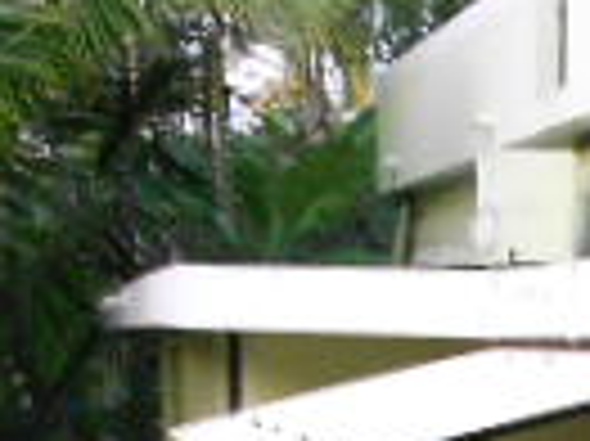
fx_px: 2163
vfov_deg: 10.6
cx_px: 788
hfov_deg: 14.8
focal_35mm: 127
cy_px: 891
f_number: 3.2
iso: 500
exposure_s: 1/125
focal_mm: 4.6
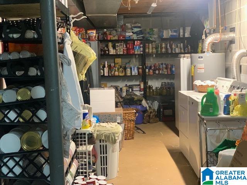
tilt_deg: -4.4
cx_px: 124
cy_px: 92
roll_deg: +1.5
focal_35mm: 52
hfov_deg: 36.8
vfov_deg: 28.0
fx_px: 371
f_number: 2.4
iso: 500
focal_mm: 6
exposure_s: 1/30
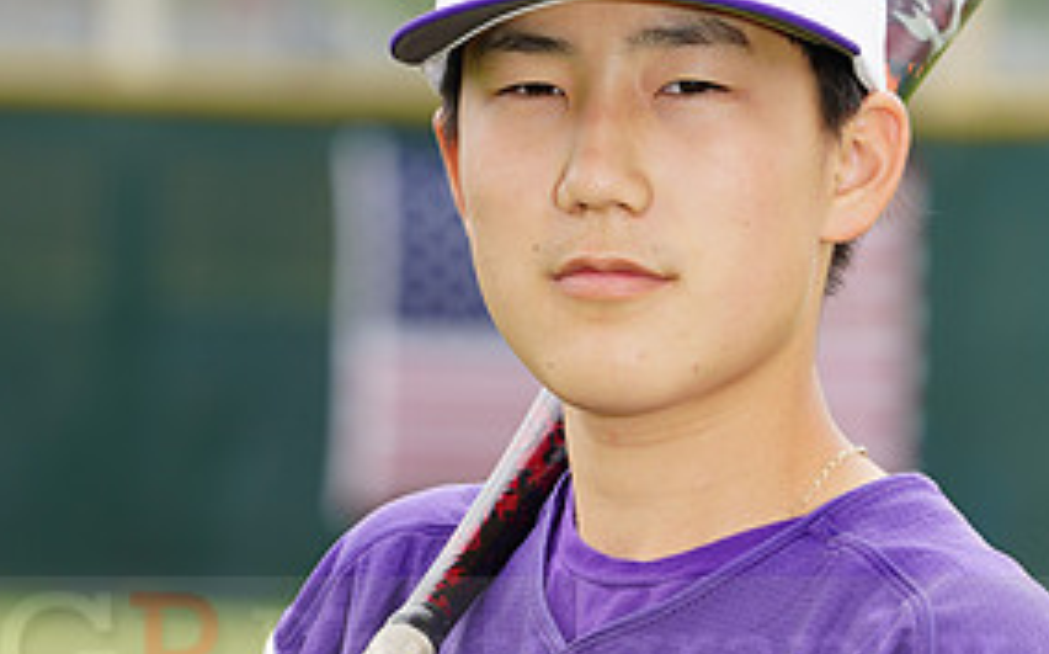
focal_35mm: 533
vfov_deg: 2.5
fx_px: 15226
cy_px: 628
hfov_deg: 3.9
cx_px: 519
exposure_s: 1/250
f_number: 8
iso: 200
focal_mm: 256
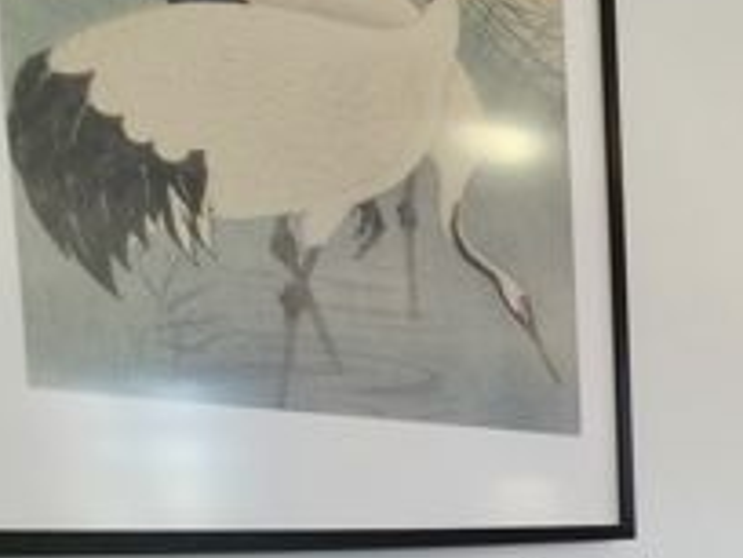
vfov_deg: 30.0
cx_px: 1189
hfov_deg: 26.1
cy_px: 558
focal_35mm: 45
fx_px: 966
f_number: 2.2
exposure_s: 1/100
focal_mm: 2.2
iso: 100
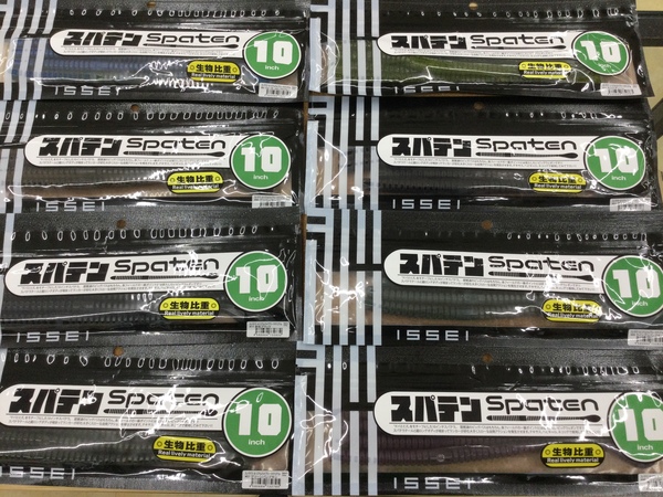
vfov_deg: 45.4
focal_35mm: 31
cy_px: 248
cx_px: 332
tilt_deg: -74.6
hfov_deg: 58.4
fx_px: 594
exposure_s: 1/30
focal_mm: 3.3
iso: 32
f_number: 2.4
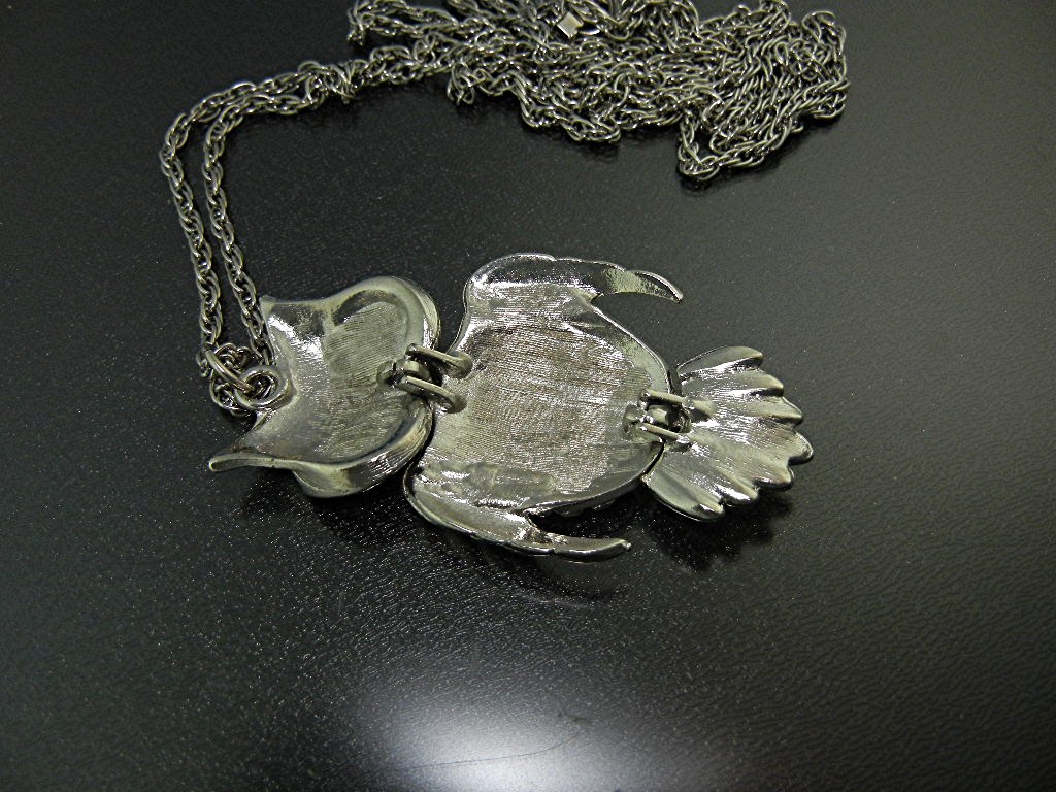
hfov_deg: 54.0
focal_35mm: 34
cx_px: 528
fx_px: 1037
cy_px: 396
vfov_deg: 41.8
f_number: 7.2
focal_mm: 6.2
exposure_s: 1/30
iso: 330
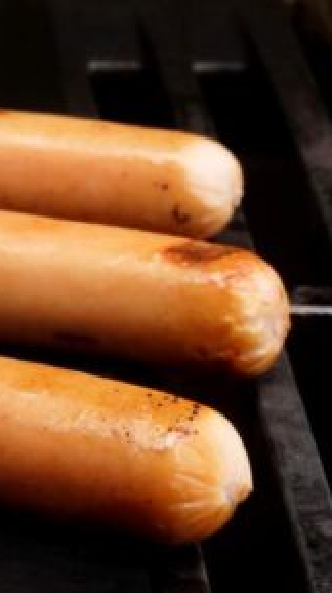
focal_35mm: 232
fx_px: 3640
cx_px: -209
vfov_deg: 9.3
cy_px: 230
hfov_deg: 5.2
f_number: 14
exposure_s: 1/125
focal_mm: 48
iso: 2000
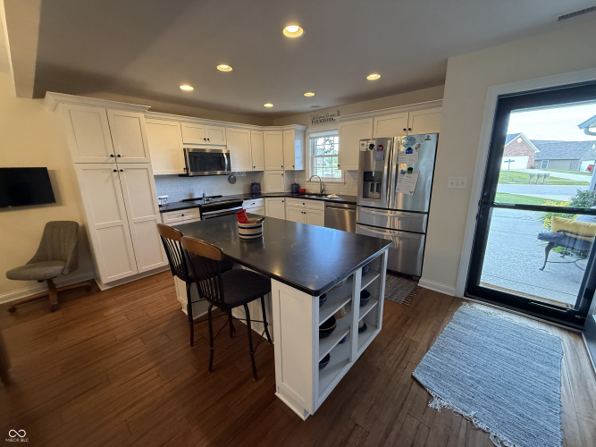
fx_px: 241
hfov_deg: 102.1
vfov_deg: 85.7
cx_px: 298
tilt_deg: -13.3
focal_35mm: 14
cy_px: 224
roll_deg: +0.9
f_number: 2.2
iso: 500
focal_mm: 2.22
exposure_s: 1/120
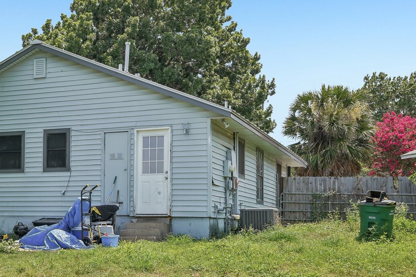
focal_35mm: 55
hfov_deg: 35.3
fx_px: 635
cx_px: 94
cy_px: 140
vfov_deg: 24.6
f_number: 8
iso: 100
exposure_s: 1/160
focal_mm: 35
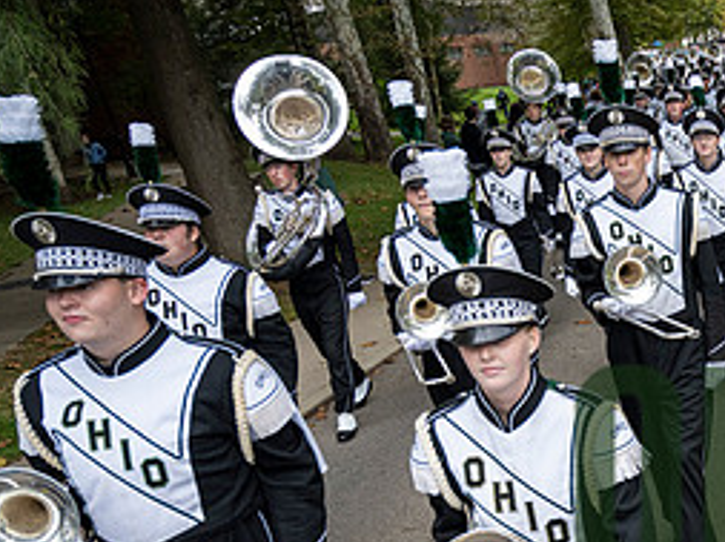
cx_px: 791
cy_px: 500
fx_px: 1108
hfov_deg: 32.1
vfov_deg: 26.4
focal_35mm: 53
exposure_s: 1/1000
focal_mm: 24
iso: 500
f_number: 4
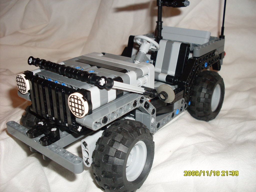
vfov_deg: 37.7
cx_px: 128
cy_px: 96
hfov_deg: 49.0
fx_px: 281
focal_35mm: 38
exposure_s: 1/45
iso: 100
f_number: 2.8
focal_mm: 6.3
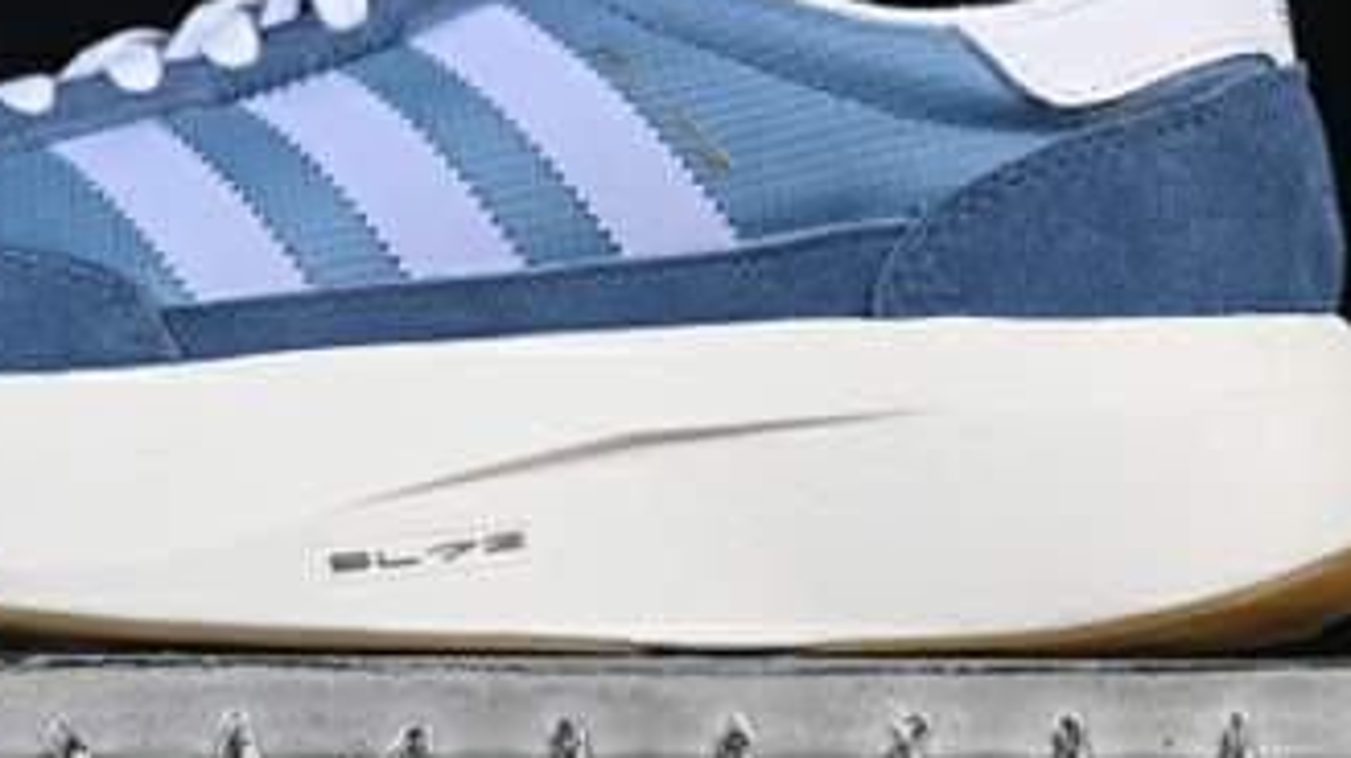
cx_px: 453
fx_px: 6265
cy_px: 33
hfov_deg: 12.3
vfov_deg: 6.9
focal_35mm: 175
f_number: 8
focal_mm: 50
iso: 160
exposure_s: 1/80
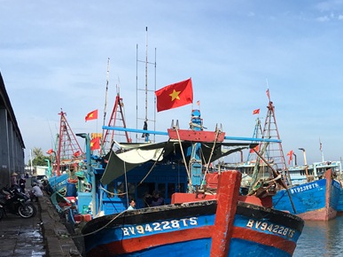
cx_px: 299
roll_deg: +0.2
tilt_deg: -4.9
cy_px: 236
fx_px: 594
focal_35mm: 60
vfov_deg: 23.7
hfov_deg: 30.9
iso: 25
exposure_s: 1/1374
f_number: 2.2
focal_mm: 4.15
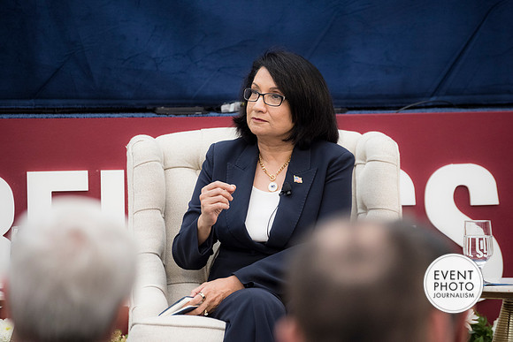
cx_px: 256
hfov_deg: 9.4
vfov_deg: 6.2
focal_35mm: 220
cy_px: 171
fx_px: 3136
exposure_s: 1/500
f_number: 5.3
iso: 1250
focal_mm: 220
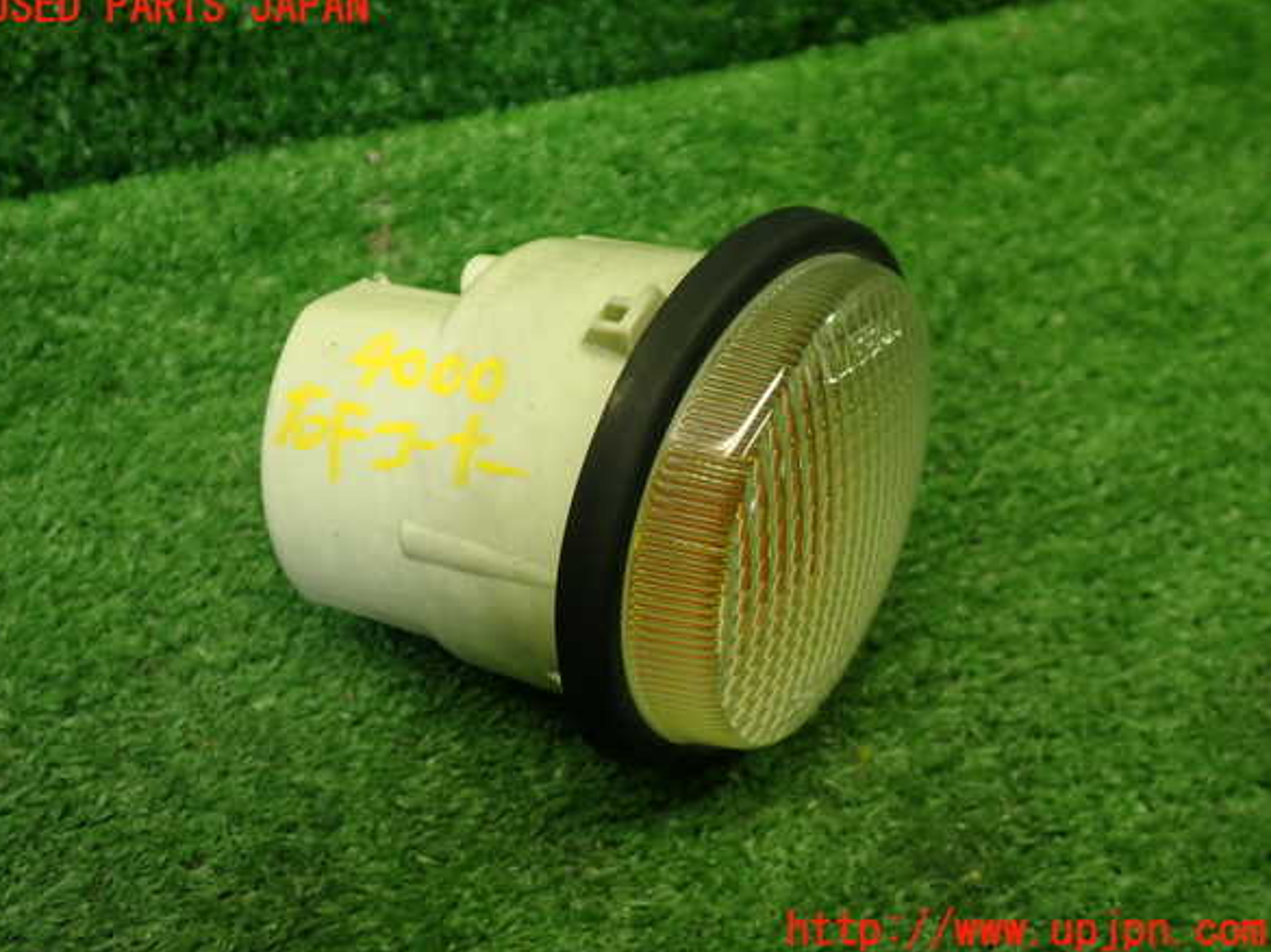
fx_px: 1431
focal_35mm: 39
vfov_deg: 36.8
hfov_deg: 47.9
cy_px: 469
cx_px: 626
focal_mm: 6.83
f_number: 2.7
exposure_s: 1/40
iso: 200
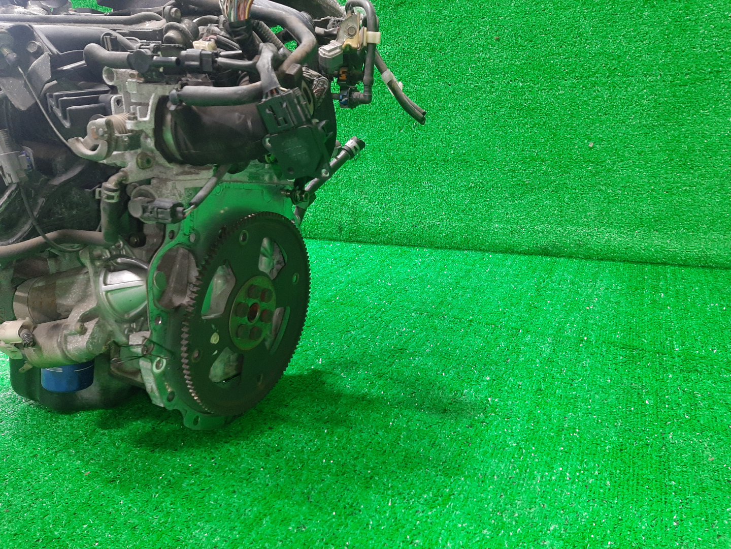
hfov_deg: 67.3
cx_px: 366
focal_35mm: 26
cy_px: 274
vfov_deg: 53.1
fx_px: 549
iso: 187
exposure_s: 1/33
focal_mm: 3.93
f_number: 1.7
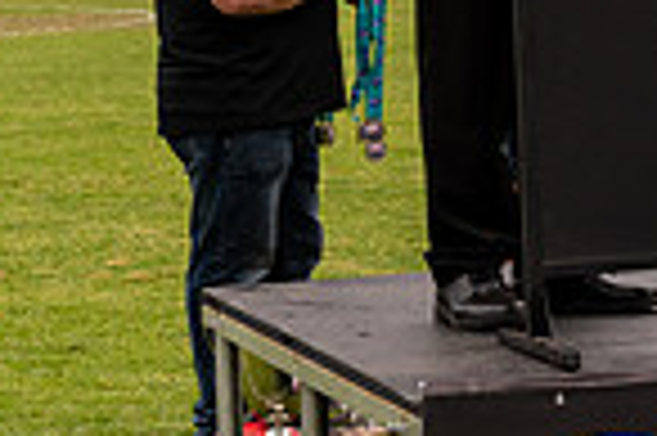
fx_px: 3701
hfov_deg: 9.6
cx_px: 1202
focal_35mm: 203
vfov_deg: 6.7
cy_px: -124
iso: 400
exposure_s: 1/320
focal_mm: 34
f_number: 6.3
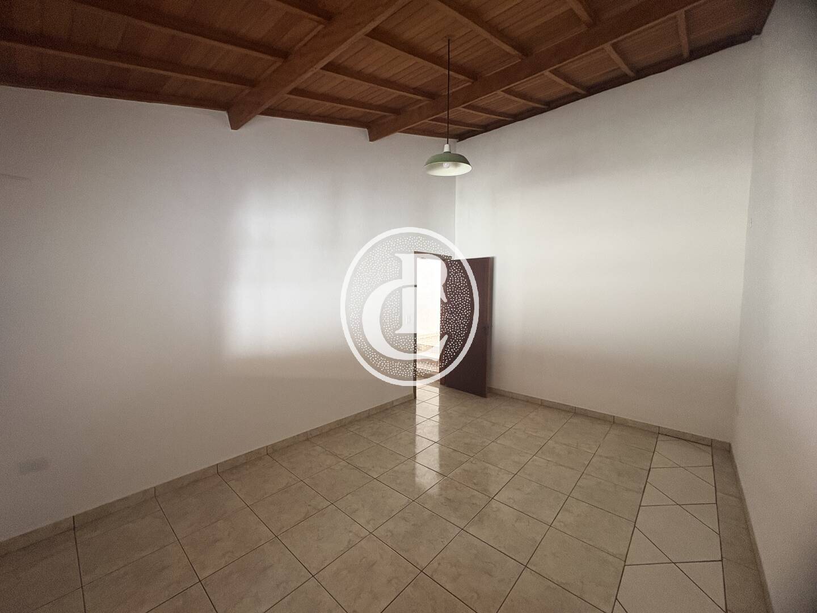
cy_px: 306
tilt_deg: -3.8
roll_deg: -0.7
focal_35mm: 14
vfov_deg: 85.7
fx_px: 330
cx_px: 408
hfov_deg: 102.1
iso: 400
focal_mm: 2.22
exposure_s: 1/60
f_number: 2.2
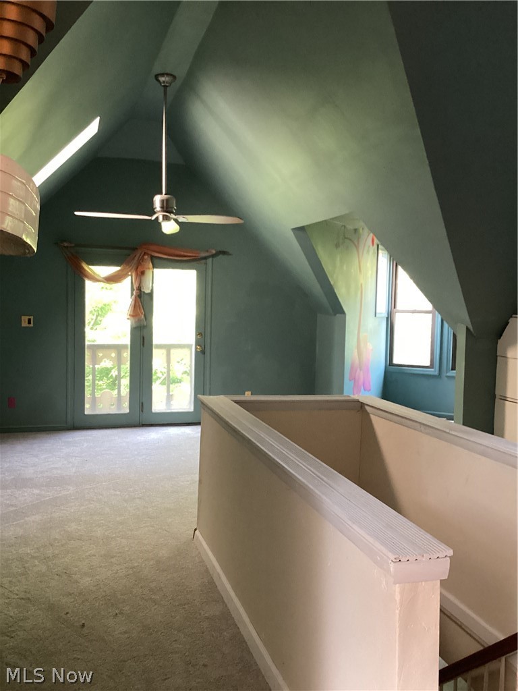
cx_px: 259
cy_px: 346
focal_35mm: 31
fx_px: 619
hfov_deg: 45.4
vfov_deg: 58.4
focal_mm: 3.3
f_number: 2.4
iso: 320
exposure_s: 1/50
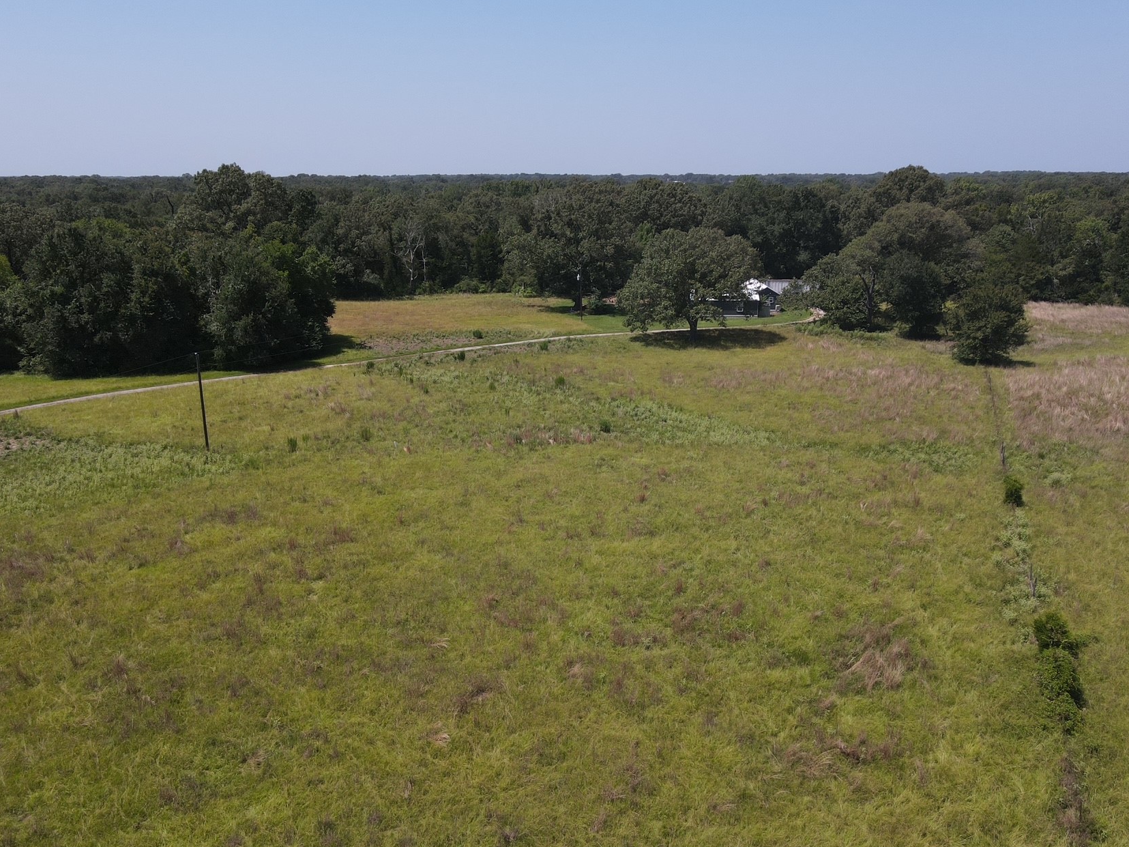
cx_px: 561
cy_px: 419
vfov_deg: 48.2
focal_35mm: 29
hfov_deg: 61.7
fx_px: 946
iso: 110
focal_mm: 4.5
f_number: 2.8
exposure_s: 1/725
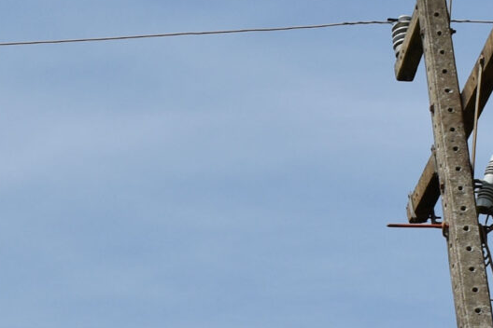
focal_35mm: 189
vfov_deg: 7.2
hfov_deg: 10.5
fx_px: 2588
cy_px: 483
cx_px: -216
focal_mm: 26
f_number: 10
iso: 100
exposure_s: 1/400
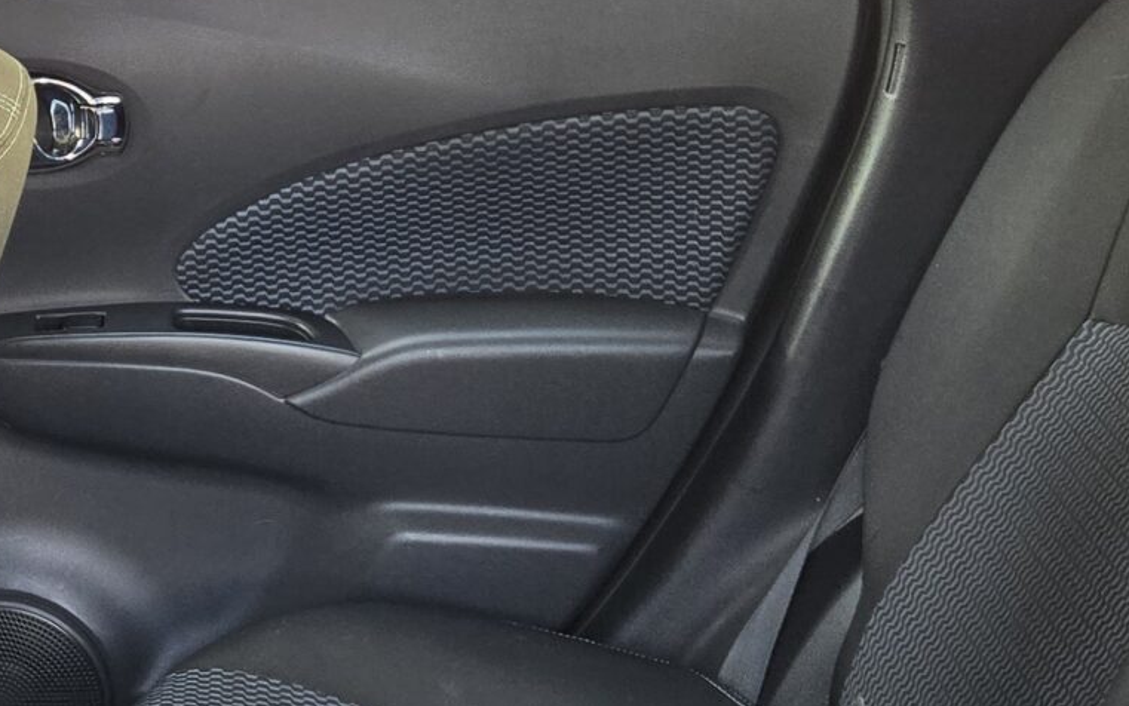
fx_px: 2524
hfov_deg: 24.1
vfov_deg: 15.9
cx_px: 4
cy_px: 383
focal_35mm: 82
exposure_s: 1/180
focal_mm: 5.4
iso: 125
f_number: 1.8
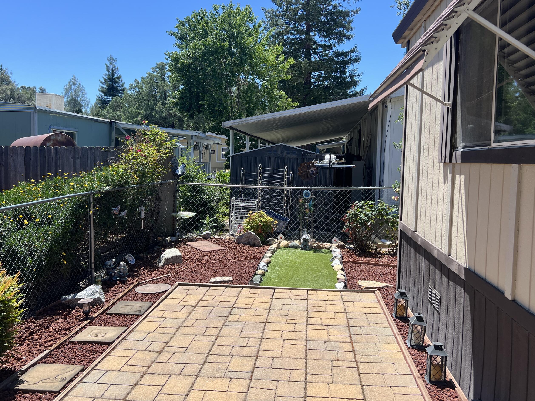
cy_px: 185
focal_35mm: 31
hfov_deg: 58.3
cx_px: 271
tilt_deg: -3.8
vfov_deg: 45.4
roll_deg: -1.0
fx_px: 479
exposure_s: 1/2513
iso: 50
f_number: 1.5
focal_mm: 5.7
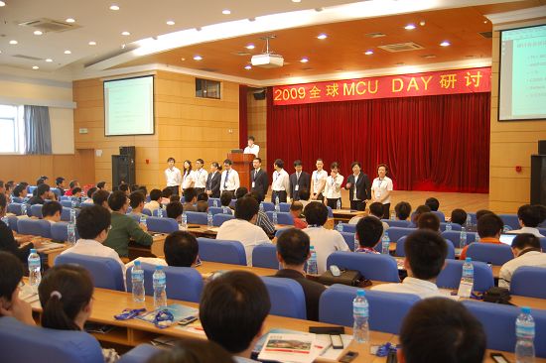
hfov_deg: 53.2
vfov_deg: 36.8
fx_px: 546
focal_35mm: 36
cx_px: 273
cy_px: 182
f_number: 2.8
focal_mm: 24
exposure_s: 1/30
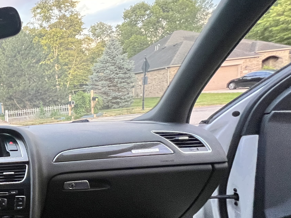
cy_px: 152
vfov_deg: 44.5
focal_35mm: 31
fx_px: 261
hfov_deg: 42.2
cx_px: -47
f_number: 1.8
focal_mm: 1.57
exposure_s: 1/60
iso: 500
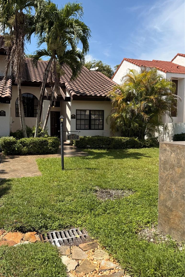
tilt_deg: -1.0
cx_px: 77
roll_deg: +0.4
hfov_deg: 49.3
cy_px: 138
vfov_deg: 69.4
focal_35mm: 26
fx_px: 200
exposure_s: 1/3584
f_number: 1.78
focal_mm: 6.76
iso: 80
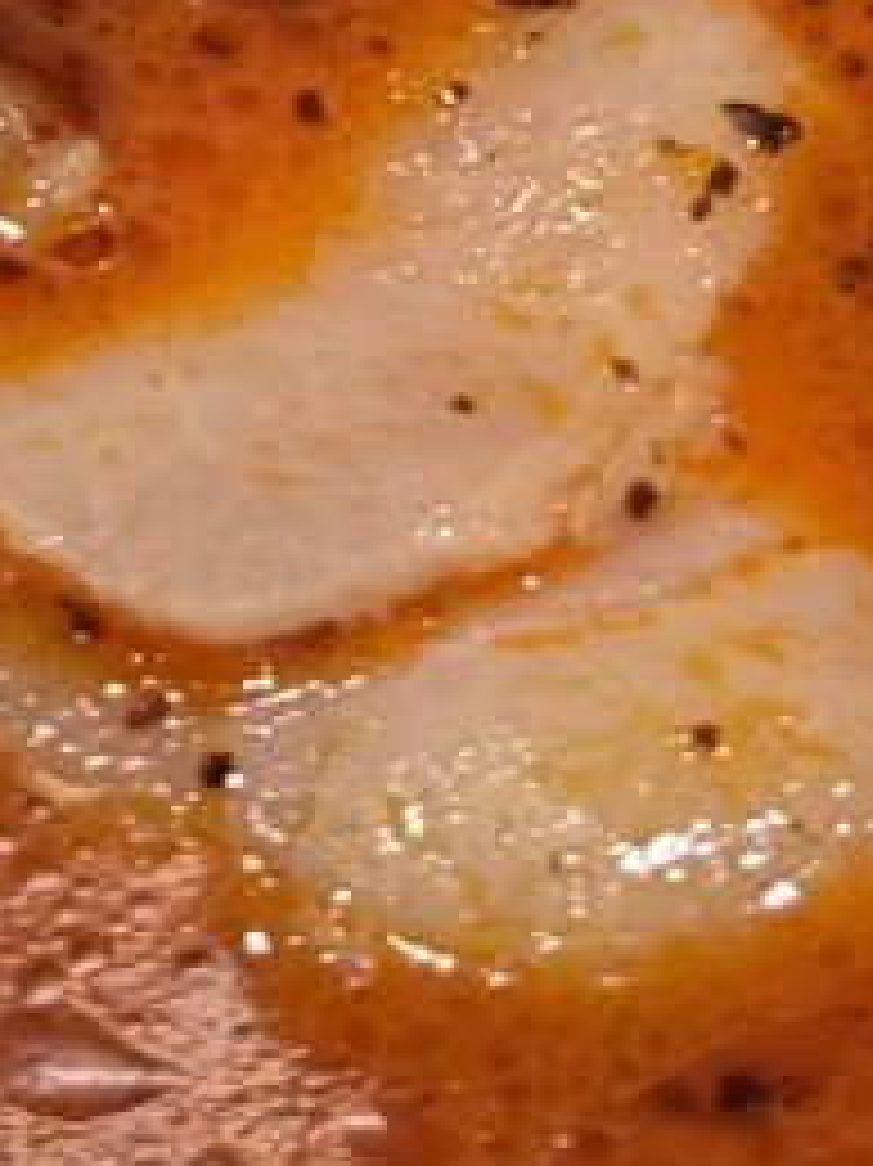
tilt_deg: -40.7
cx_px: 261
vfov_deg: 7.1
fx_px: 8986
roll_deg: -5.2
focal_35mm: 267
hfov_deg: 5.6
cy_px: -1337
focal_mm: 6.86
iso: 50
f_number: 1.78
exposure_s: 1/60
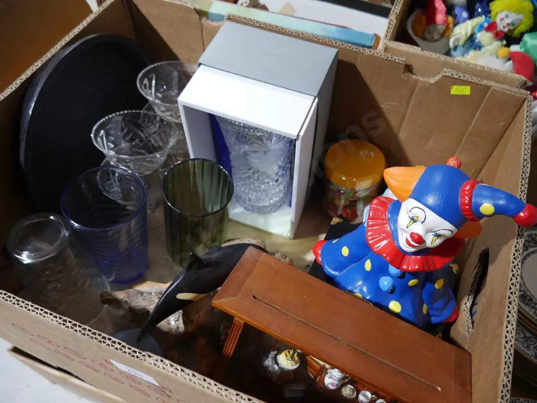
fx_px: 435
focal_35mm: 28
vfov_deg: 49.8
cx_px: 268
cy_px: 202
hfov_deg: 63.4
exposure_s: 1/60
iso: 640
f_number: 3.5
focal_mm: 14
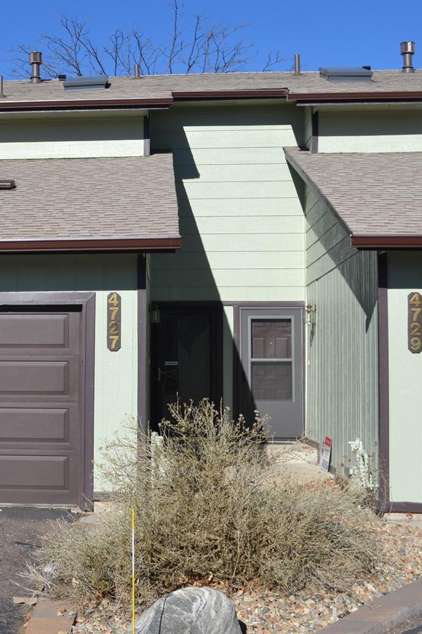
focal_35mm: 61
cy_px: 316
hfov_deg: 21.4
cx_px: -3
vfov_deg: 32.9
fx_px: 1073
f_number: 8
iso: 100
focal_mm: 26
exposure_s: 1/250
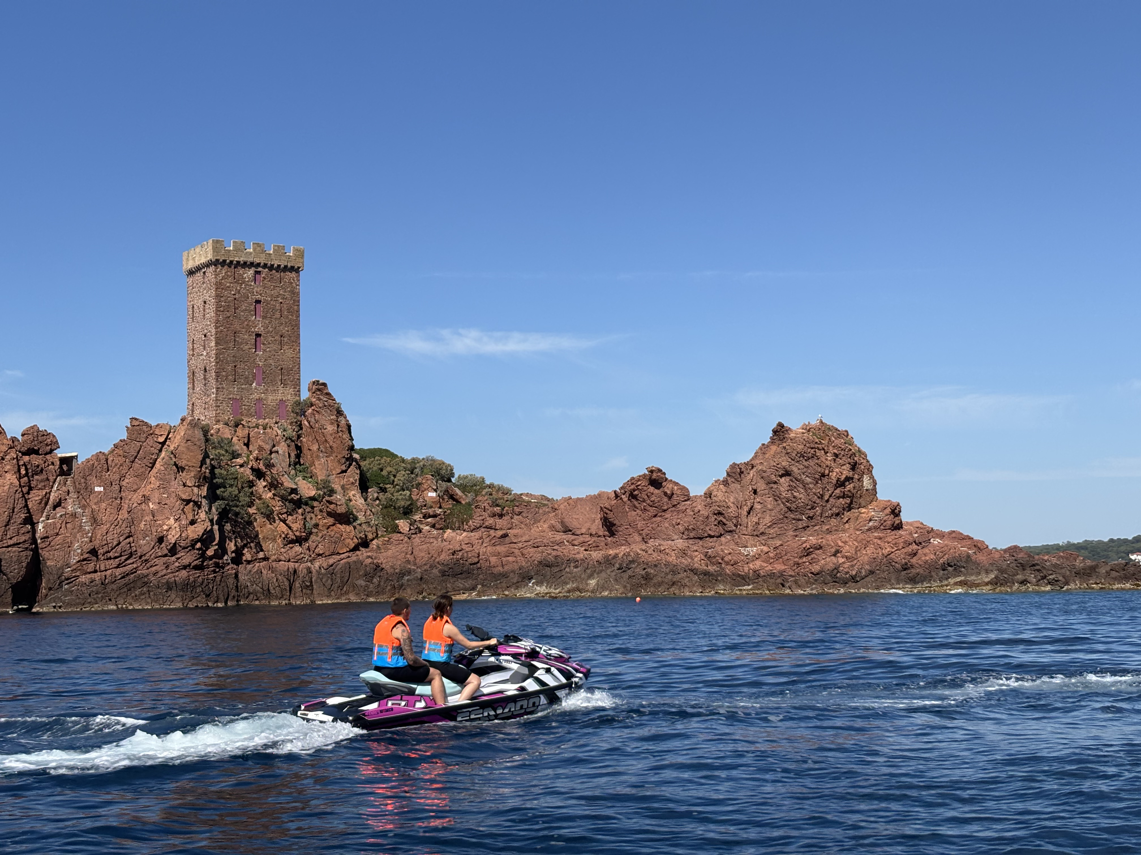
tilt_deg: +6.1
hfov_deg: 36.8
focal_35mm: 52
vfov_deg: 28.0
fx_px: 1714
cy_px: 428
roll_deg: +1.5
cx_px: 570
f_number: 1.6
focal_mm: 5.96
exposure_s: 1/3311
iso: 32
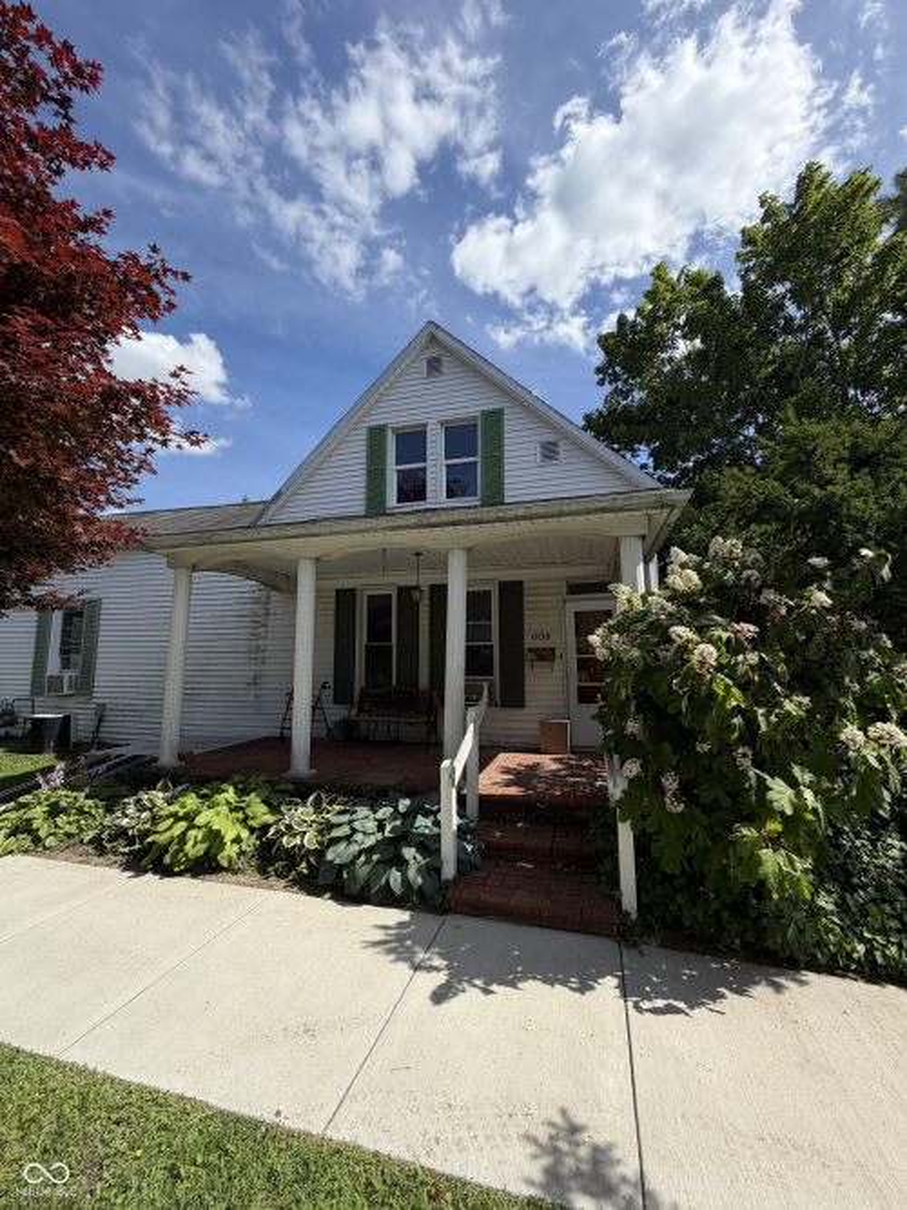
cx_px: 454
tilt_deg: +6.4
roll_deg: -0.1
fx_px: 489
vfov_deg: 102.1
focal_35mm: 14
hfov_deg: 85.7
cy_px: 605
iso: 20
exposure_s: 1/901
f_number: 2.2
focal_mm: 2.22
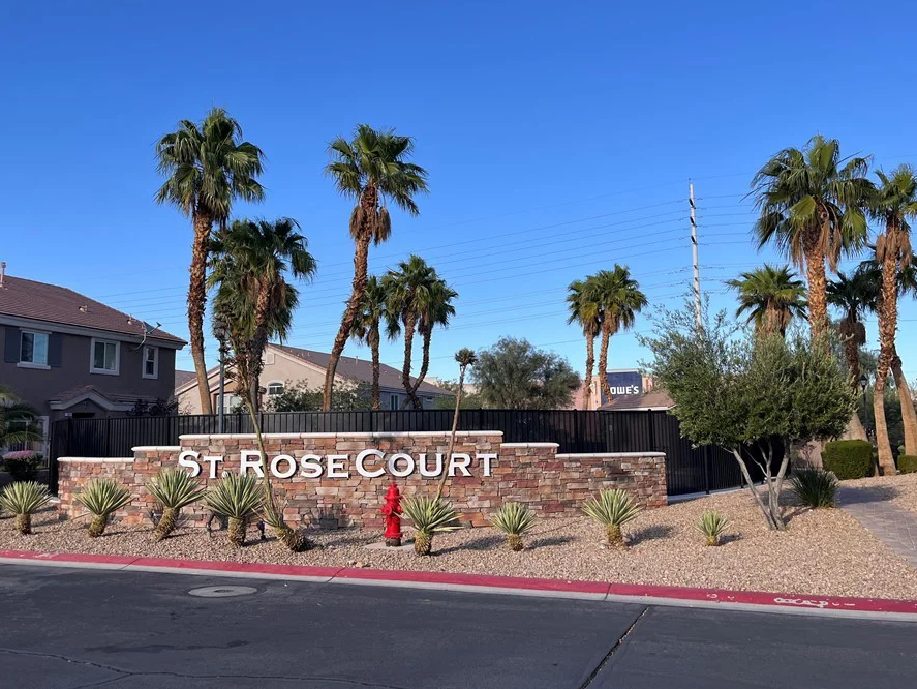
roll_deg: +0.6
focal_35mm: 30
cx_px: 423
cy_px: 347
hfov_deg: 59.9
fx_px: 795
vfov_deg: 46.8
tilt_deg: +7.4
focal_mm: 5.1
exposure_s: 1/2101
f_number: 1.6
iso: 50
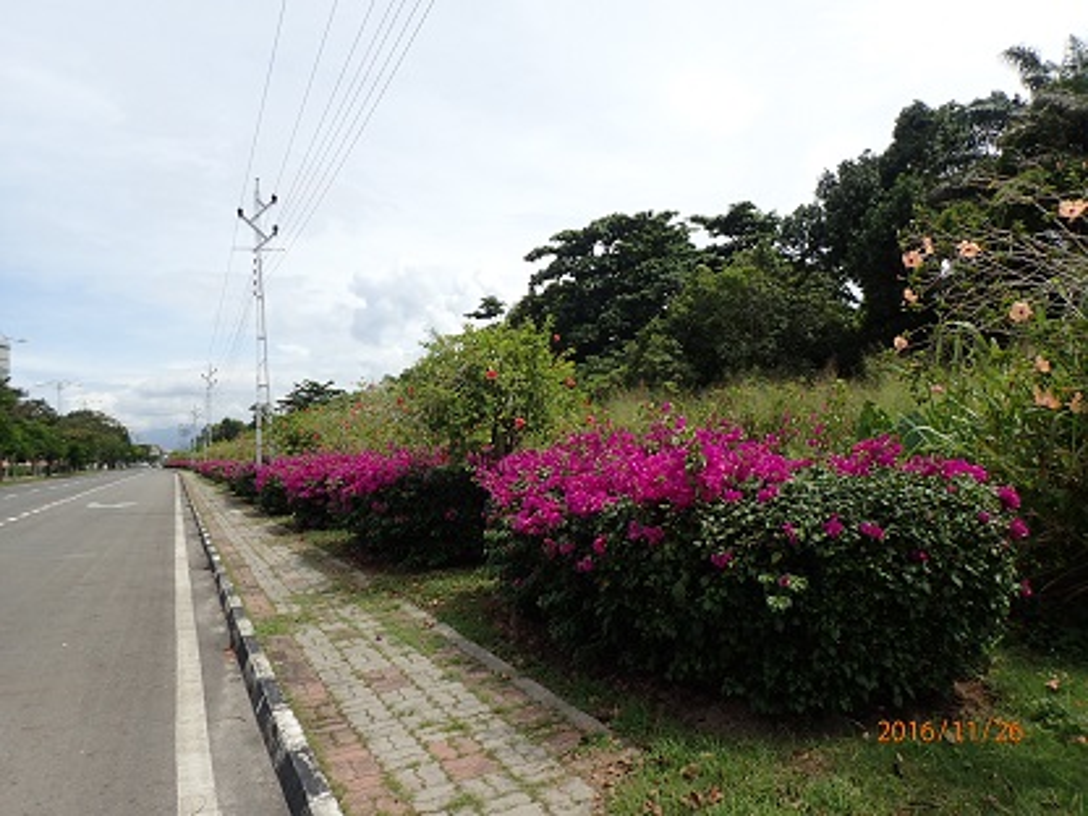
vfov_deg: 54.9
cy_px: 408
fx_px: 786
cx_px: 544
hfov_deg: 69.4
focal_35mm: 25
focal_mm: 4.5
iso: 100
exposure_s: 1/200
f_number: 8
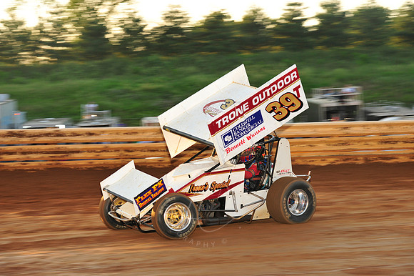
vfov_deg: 12.2
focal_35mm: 112
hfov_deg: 18.3
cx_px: 207
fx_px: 1287
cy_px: 138
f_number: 7.1
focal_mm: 112
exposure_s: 1/320
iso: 640
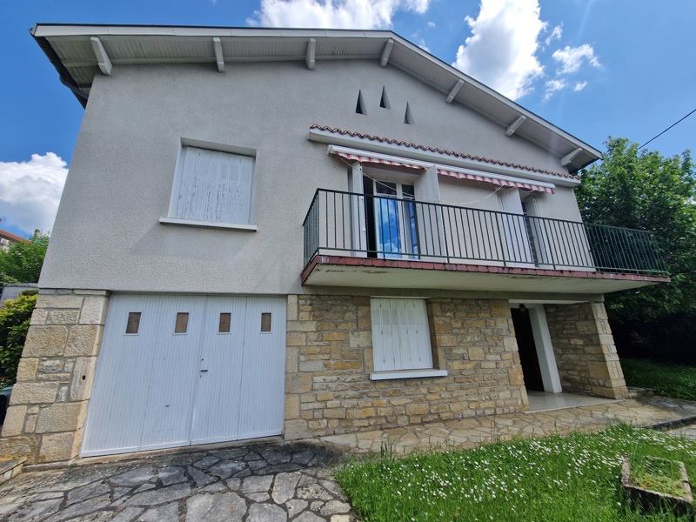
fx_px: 261
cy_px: 261
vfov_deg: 89.9
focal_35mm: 13
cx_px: 348
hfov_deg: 106.2
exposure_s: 1/2144
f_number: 2.2
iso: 50
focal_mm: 2.2
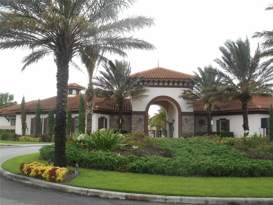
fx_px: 308
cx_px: 136
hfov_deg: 47.9
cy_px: 102
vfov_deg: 36.8
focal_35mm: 39
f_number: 4.5
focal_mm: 6.9
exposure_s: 1/160
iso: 80
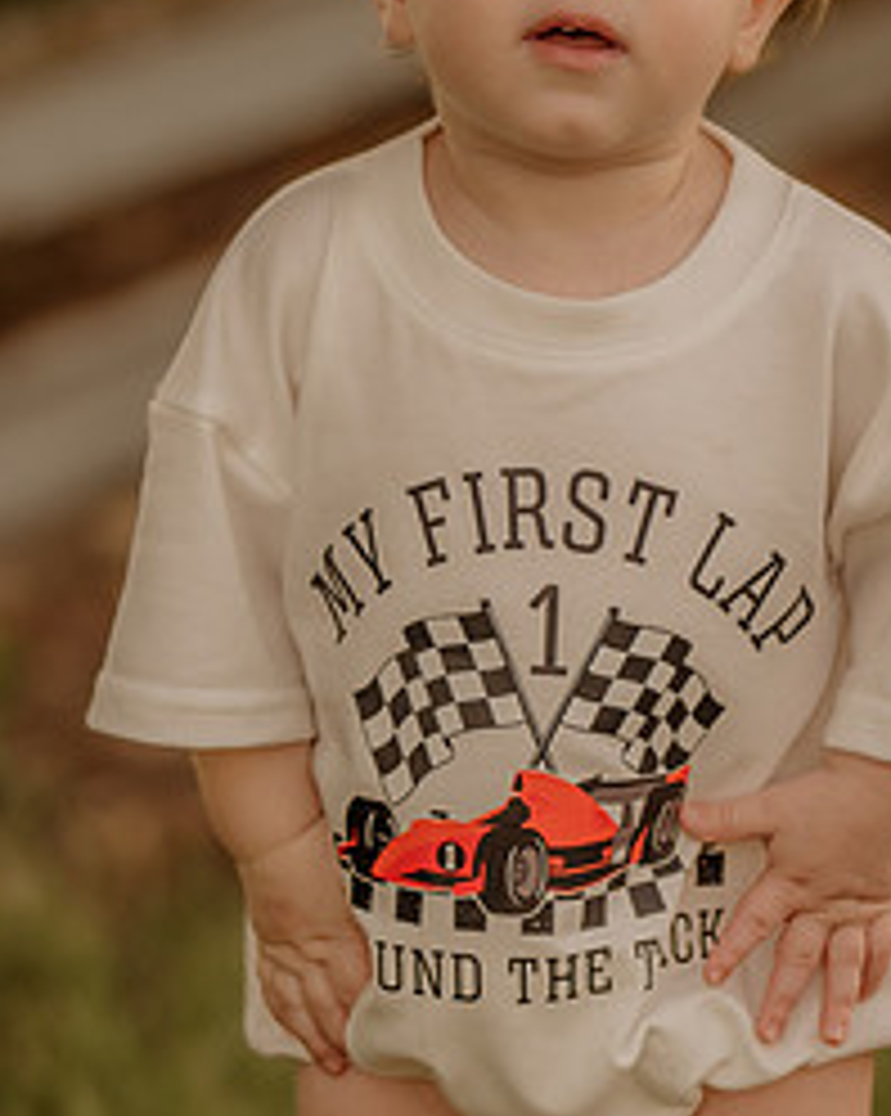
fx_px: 9208
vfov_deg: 6.9
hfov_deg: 5.5
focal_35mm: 279
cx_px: 495
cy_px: 405
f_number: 2
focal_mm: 85
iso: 250
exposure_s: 1/1250
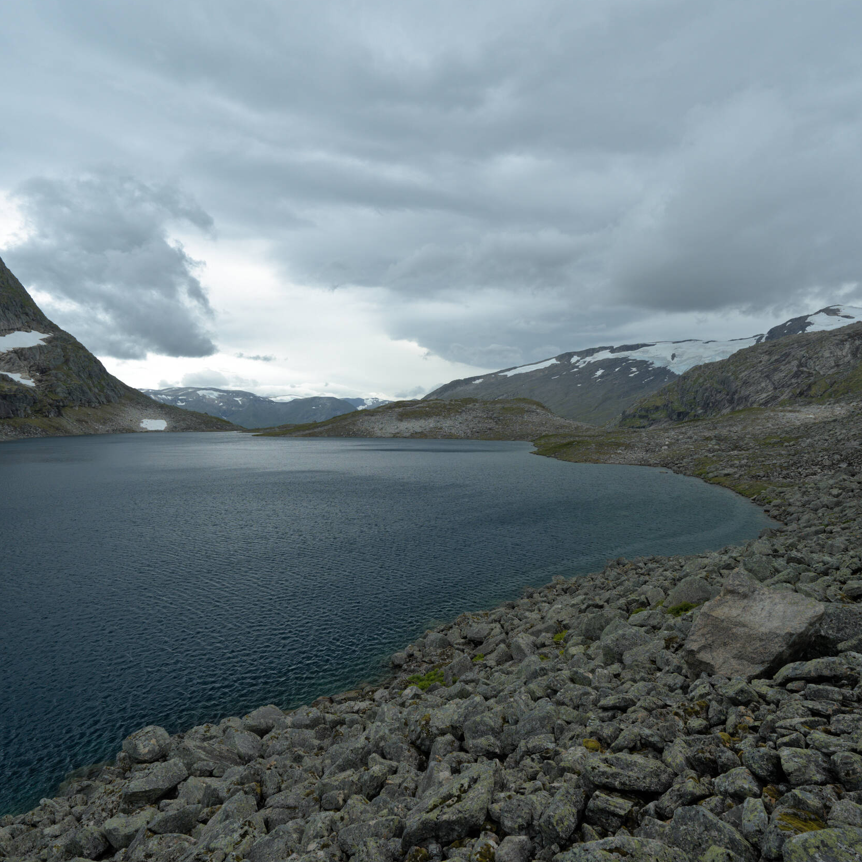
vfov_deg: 72.1
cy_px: 436
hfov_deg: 72.1
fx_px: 592
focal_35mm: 21
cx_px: 436
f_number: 7.1
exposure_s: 1/80
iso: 100
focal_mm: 16
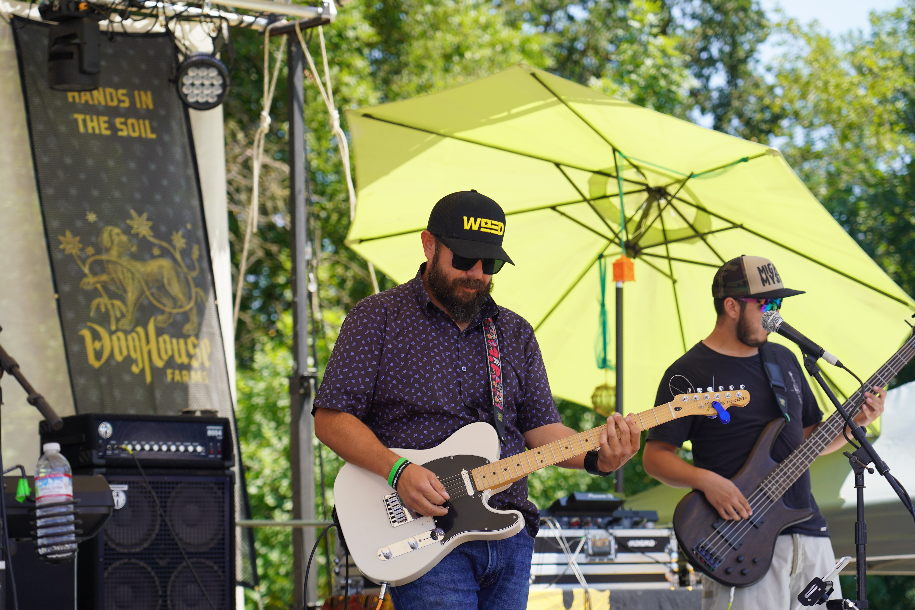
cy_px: 305
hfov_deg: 19.5
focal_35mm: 105
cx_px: 458
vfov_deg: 13.0
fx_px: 2669
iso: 100
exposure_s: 1/250
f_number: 5
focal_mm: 105
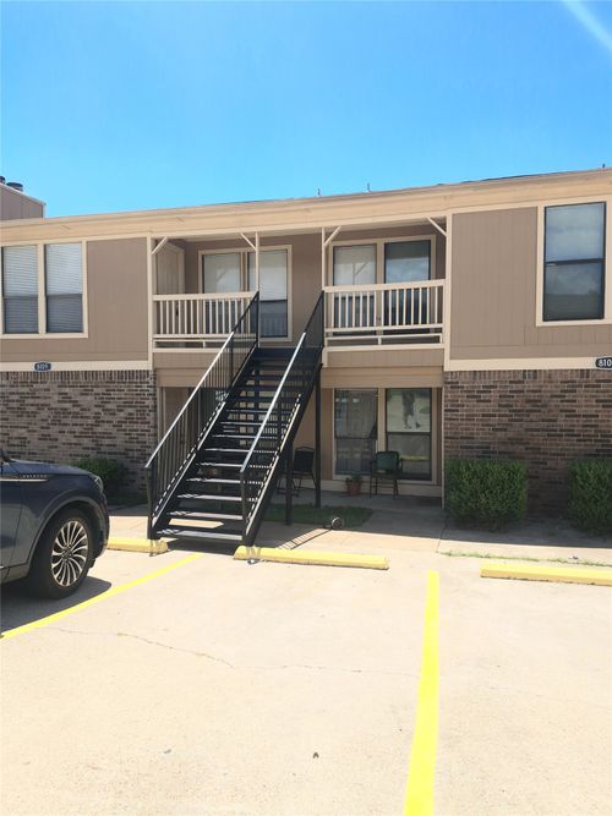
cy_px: 408
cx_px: 306
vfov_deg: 71.6
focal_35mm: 24
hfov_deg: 56.8
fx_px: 566
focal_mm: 5.23
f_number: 1.8
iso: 50
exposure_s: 1/769
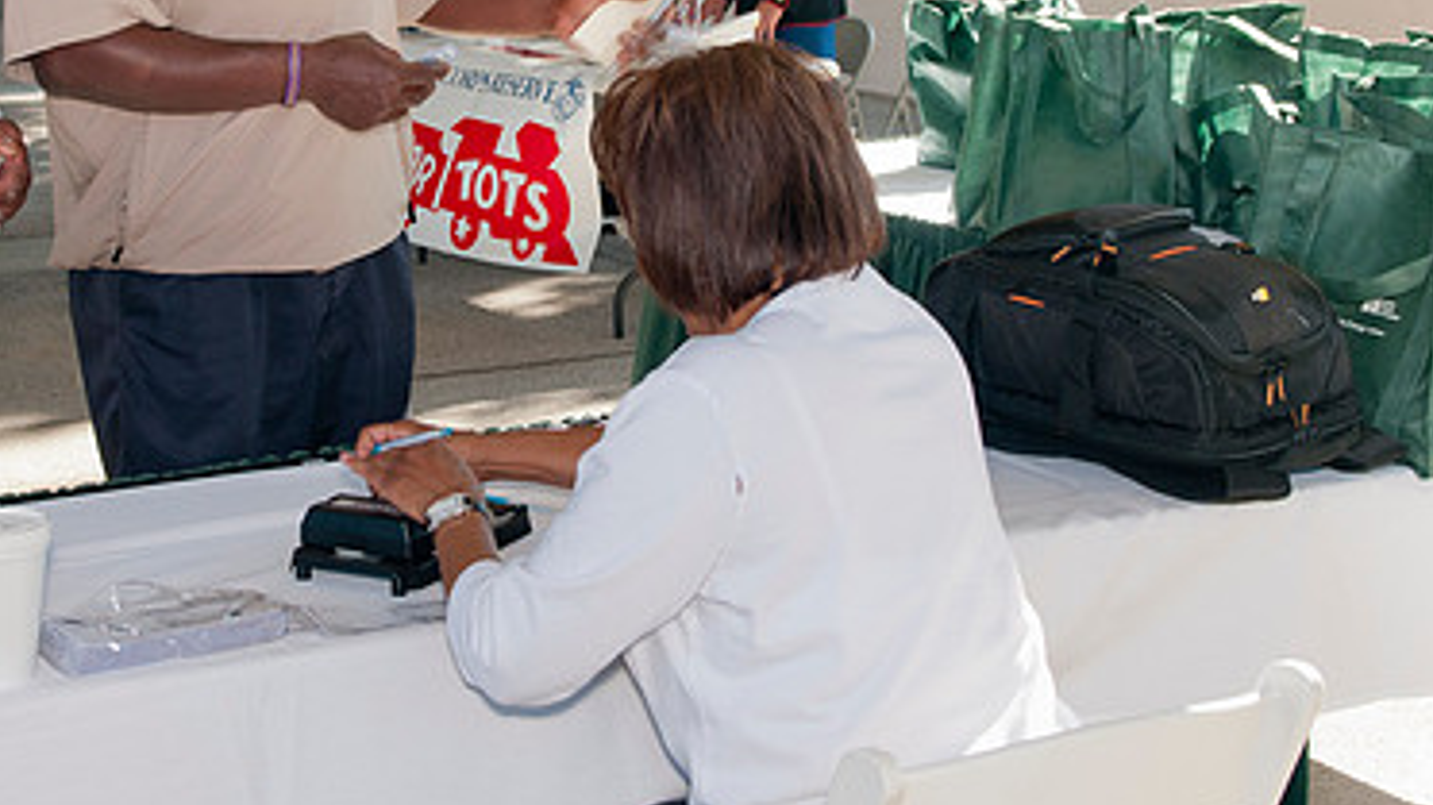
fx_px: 2583
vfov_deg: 17.5
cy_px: 97
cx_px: 517
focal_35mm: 68
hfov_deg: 30.8
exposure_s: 1/100
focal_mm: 24
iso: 200
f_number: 5
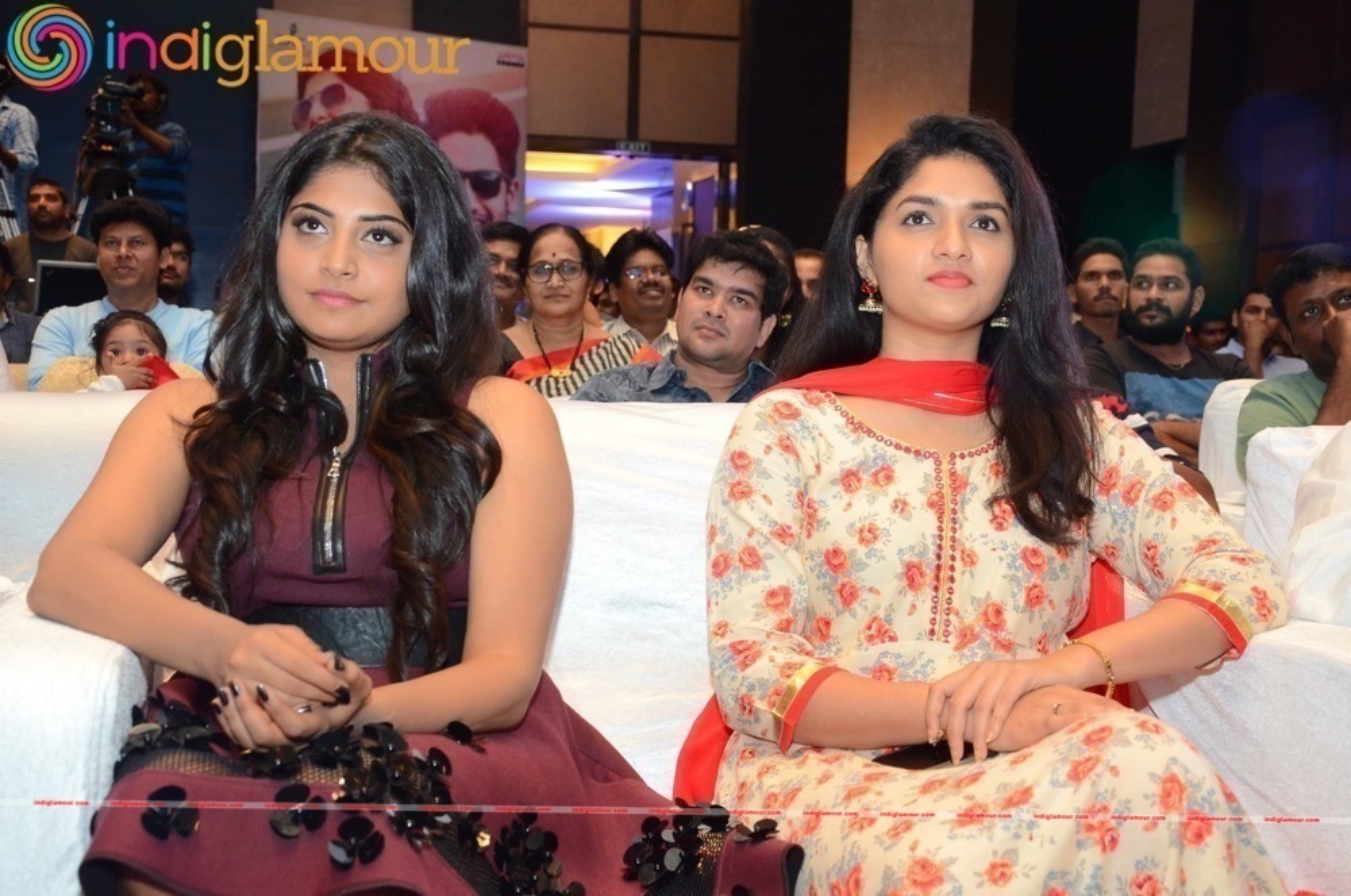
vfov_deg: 23.7
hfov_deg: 35.1
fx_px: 2135
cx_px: 676
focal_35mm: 57
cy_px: 448
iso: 2000
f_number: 5
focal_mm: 38
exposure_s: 1/80
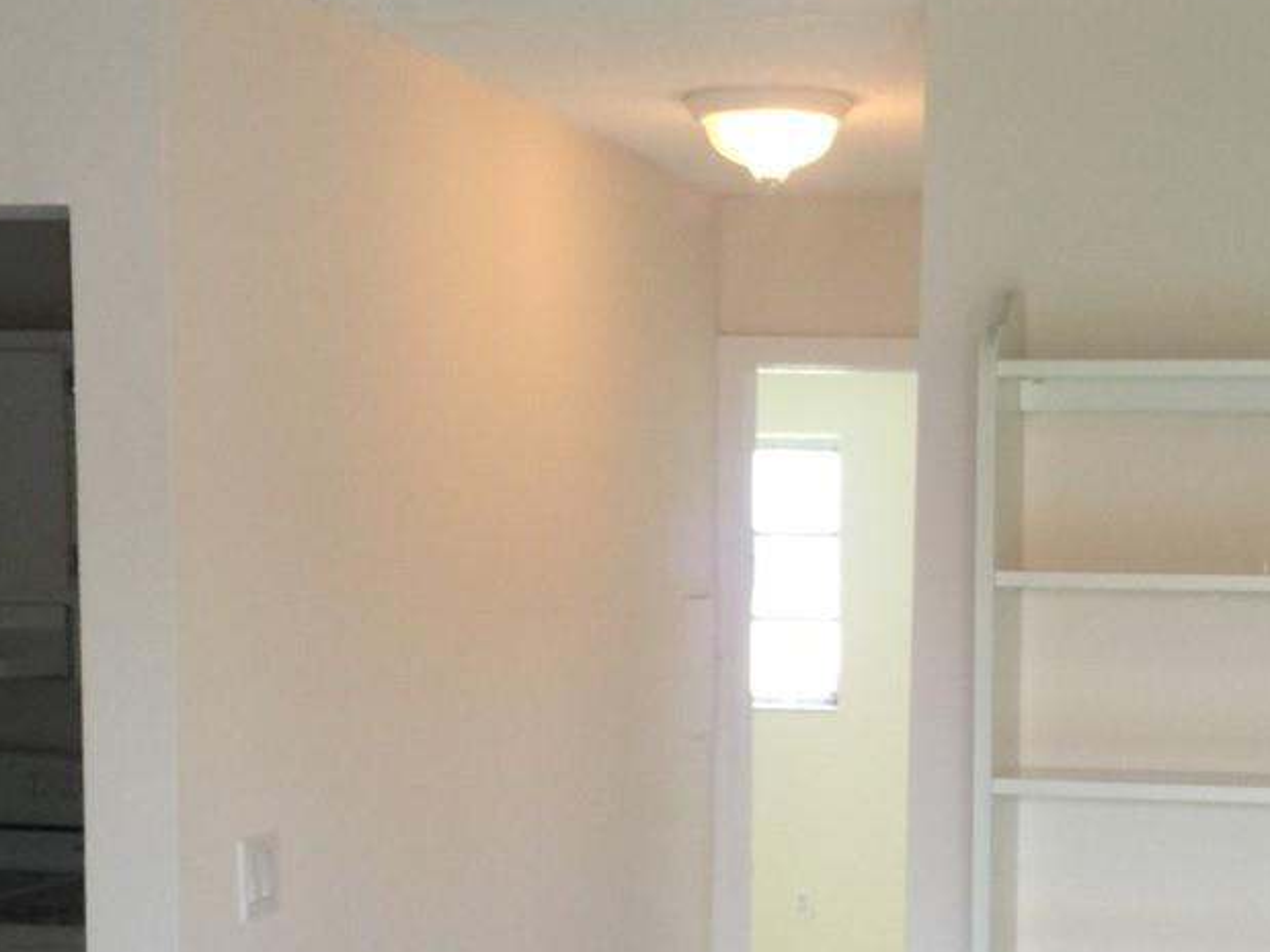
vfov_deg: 19.1
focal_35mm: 75
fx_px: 2751
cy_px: 936
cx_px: 952
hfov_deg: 25.7
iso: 32
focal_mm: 4.15
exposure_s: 1/40
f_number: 2.2
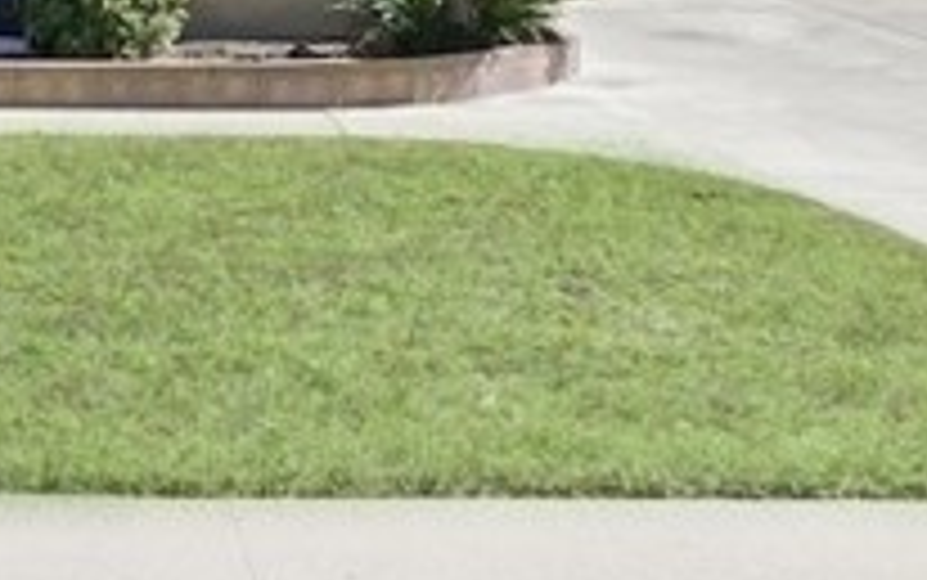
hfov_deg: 25.8
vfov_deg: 15.9
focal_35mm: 76
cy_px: -277
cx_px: 0
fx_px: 1921
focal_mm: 10
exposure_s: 1/1250
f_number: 10
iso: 800
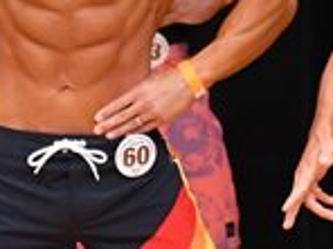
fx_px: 13785
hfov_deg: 1.4
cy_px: 157
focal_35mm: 1433
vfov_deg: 1.0
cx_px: -197
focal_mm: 190
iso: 4000
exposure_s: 1/400
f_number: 5.6
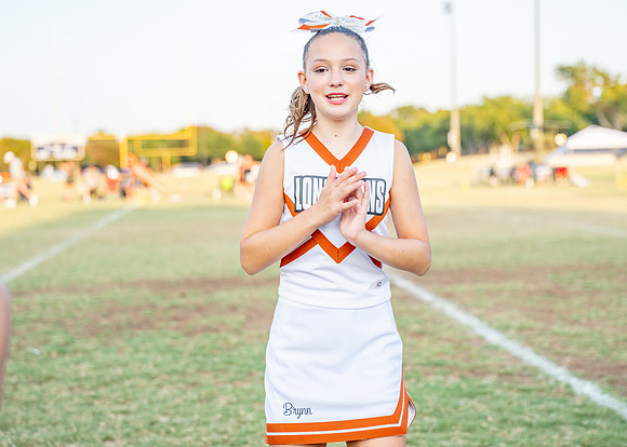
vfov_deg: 17.7
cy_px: 212
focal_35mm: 81
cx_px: 323
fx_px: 1440
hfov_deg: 24.6
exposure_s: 1/800
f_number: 2.8
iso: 200
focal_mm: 65.1
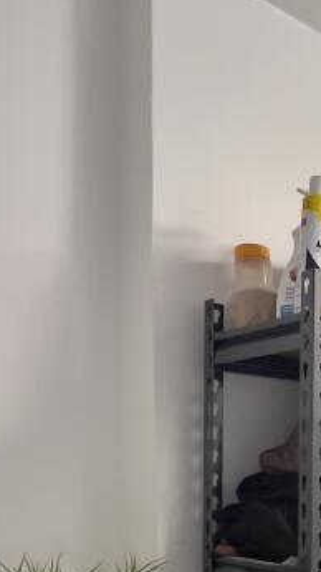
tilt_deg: -1.7
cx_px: 536
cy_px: 473
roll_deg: -0.5
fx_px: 636
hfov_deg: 21.4
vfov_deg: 45.4
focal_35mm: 42
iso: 250
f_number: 1.8
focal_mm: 1.57
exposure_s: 1/50
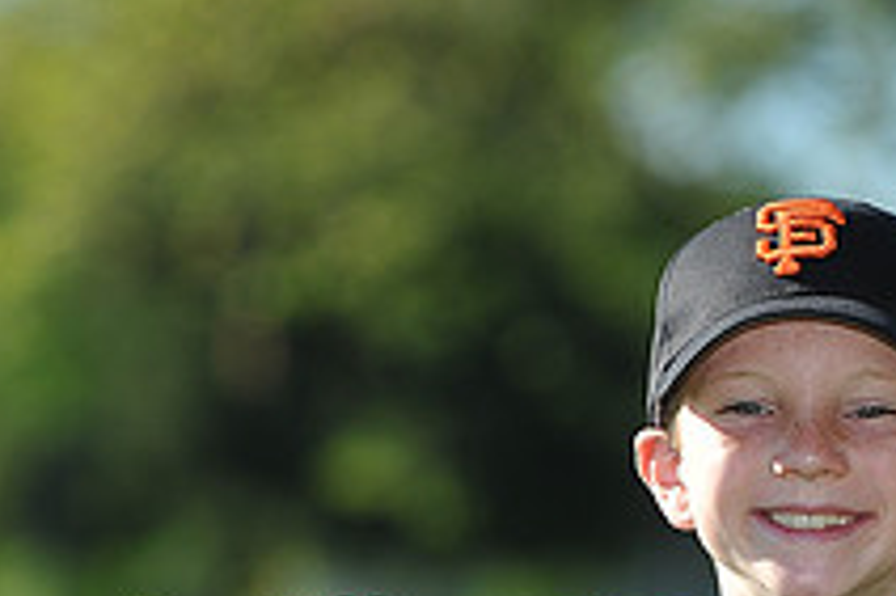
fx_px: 13628
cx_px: 833
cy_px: 727
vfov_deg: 2.5
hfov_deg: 3.8
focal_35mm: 548
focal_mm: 200
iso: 200
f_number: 4.5
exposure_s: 1/1000
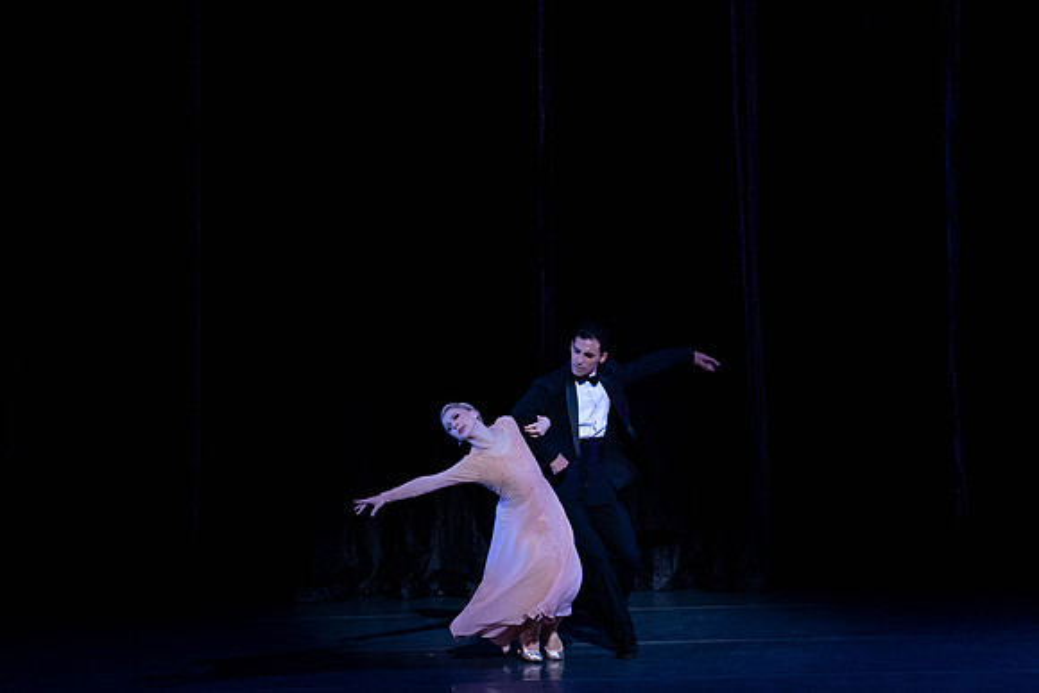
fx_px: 9125
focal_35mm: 316
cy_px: 276
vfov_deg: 4.4
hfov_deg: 6.5
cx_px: 512
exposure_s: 1/320
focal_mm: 200
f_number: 2.8
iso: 2500
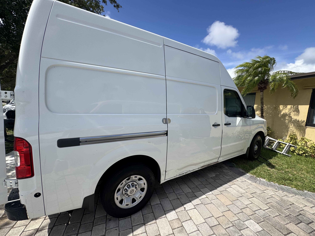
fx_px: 127
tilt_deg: -7.1
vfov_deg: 85.7
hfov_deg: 102.1
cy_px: 118
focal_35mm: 14
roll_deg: -3.9
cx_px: 158
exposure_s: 1/2208
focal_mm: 2.22
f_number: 2.2
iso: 50
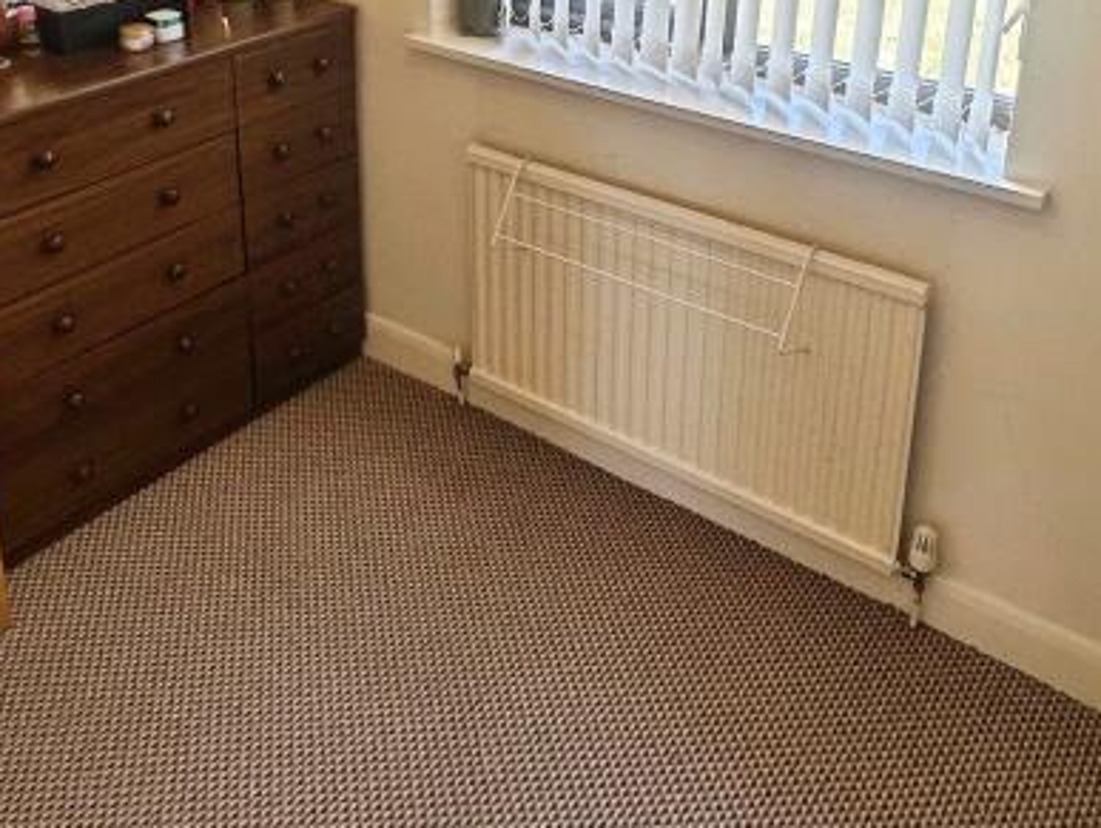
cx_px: 472
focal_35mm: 37
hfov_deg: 49.9
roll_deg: +0.1
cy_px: 37
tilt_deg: -17.0
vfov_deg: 35.7
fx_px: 1178
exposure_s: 1/100
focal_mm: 2.22
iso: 64
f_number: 2.2
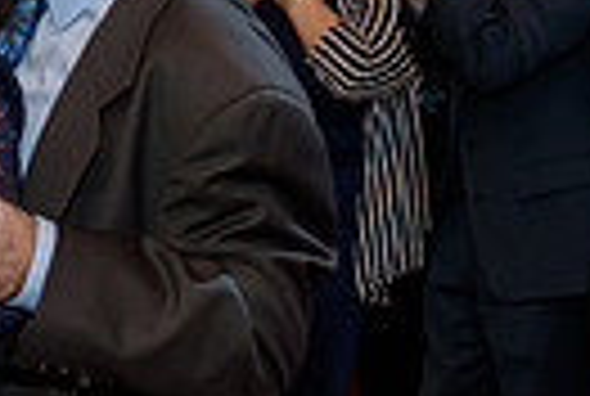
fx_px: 1741
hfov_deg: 18.7
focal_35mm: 106
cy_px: 232
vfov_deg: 13.0
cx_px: -18
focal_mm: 24
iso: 1600
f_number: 3.2
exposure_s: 1/125
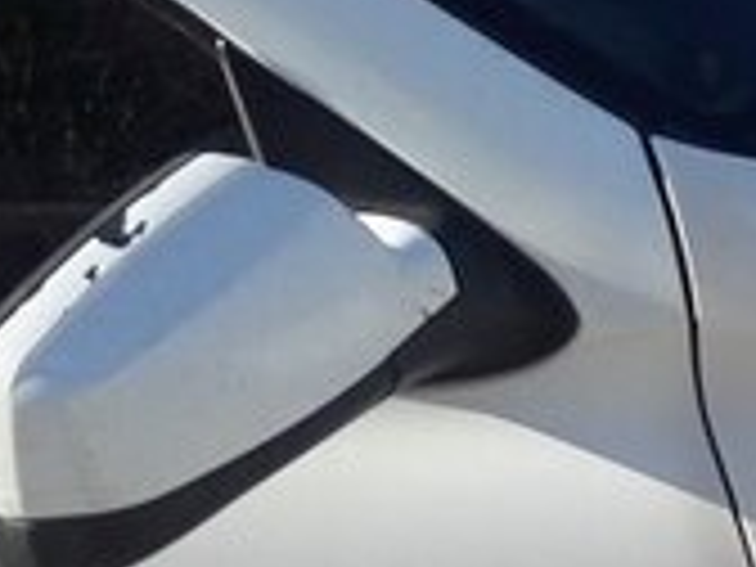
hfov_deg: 16.4
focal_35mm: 110
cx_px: 1125
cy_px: 650
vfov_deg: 13.2
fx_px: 2402
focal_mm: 3.7
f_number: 1.9
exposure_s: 1/766
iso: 40
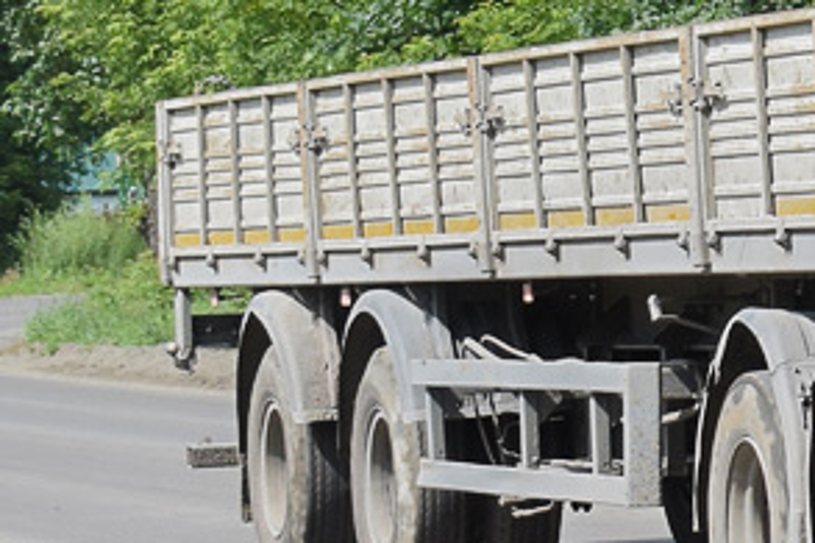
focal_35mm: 246
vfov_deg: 5.5
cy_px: -178
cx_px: 1291
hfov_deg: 8.2
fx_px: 5566
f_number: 9
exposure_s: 1/320
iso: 200
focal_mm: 40
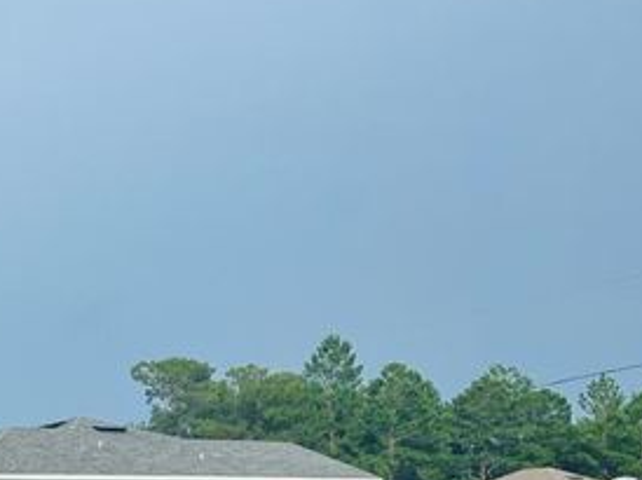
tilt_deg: +1.2
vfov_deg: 20.7
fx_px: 1242
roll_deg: +0.1
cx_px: -146
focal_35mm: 67
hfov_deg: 25.7
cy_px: 548
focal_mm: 5.7
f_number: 1.5
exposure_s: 1/3704
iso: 50
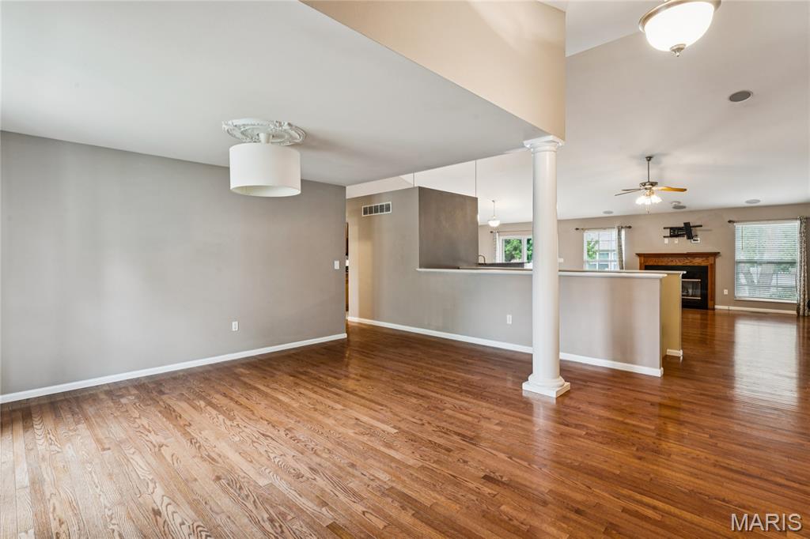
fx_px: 385
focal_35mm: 17
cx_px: 405
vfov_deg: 70.1
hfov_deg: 93.0
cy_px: 270
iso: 200
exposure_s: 1.6
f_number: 13
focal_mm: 17.1
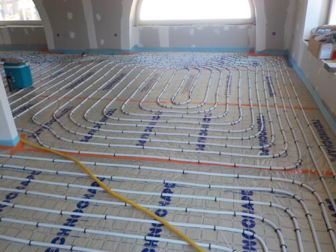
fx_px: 291
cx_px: 168
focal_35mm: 30
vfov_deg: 46.8
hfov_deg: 60.0
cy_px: 126
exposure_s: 1/50
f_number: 3.3
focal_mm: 4.1
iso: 125
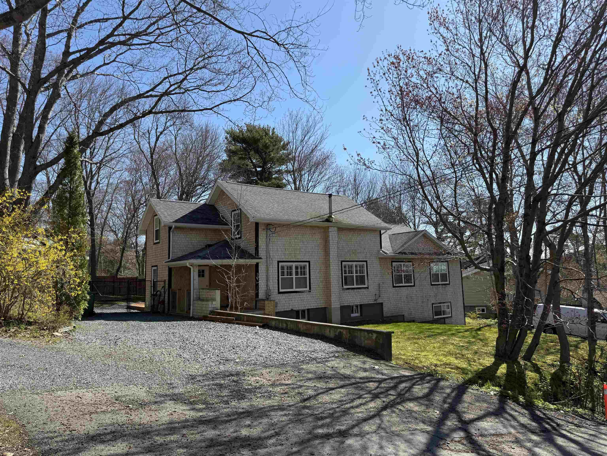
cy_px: 228
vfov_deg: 56.8
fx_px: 421
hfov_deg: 71.6
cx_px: 304
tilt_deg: +7.7
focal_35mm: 24
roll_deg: +1.7
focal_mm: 6.76
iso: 80
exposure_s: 1/3584
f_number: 1.78
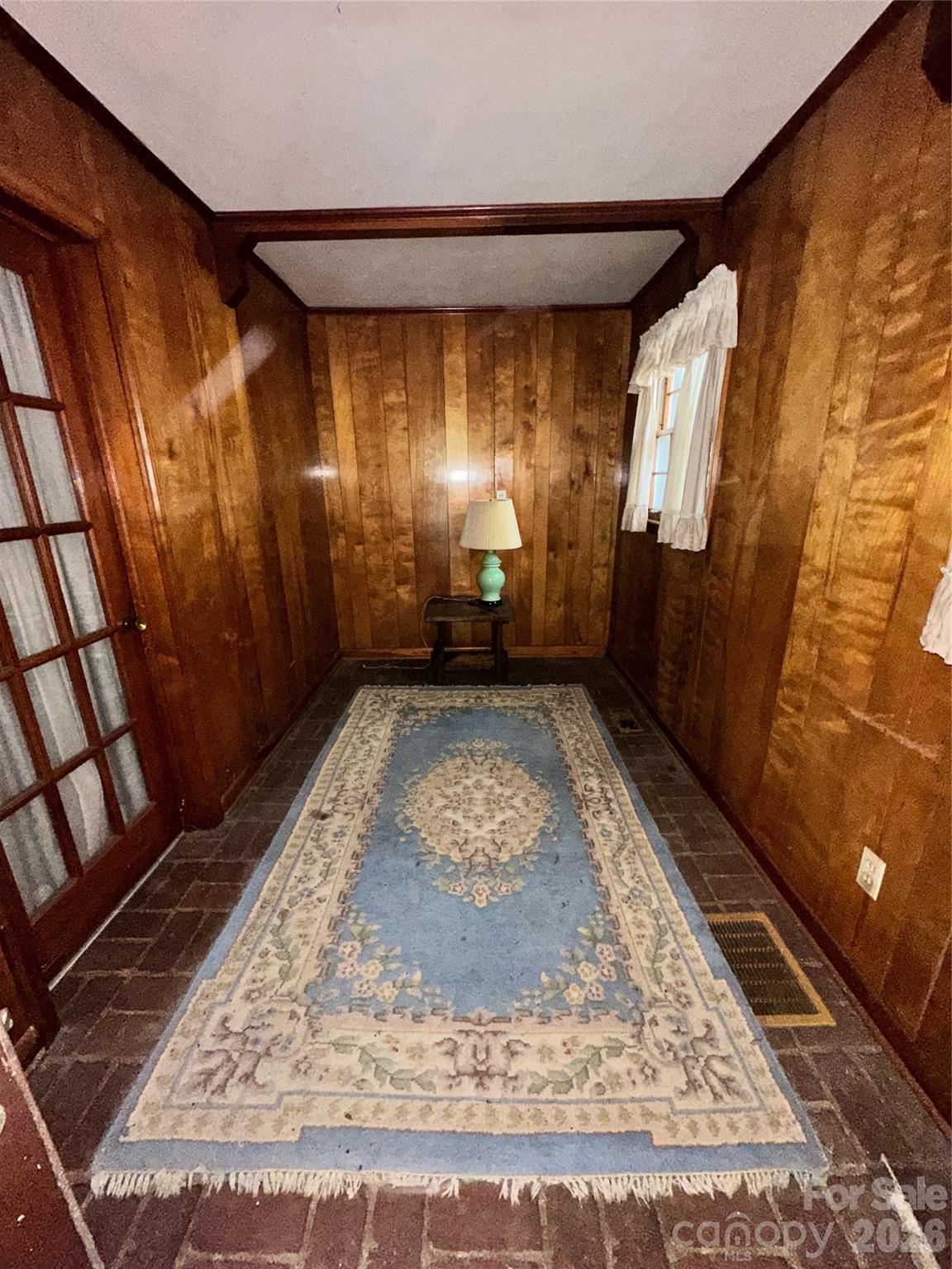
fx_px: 513
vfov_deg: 102.1
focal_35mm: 14
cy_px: 634
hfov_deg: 85.7
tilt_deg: -16.5
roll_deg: -0.1
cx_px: 476
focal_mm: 2.22
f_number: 2.2
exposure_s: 1/30
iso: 400
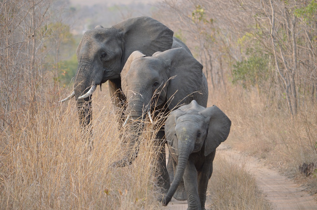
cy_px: 105
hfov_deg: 6.3
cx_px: 158
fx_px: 2902
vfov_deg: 4.2
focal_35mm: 330
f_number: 5.3
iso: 400
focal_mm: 220
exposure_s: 1/250
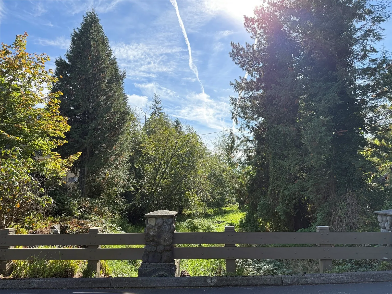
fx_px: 272
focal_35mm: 24
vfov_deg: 56.8
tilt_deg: +8.7
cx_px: 196
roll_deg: +0.9
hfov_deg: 71.6
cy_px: 147
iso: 100
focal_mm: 6.76
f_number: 1.78
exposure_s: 1/1139
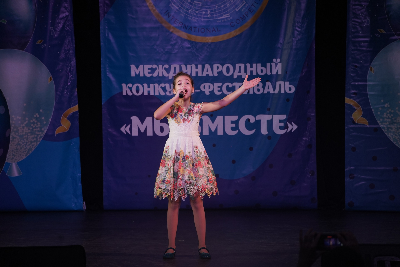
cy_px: 134
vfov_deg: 8.6
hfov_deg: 12.8
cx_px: 200
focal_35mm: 160
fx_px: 1778
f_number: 5.6
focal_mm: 160
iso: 1600
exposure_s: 1/250
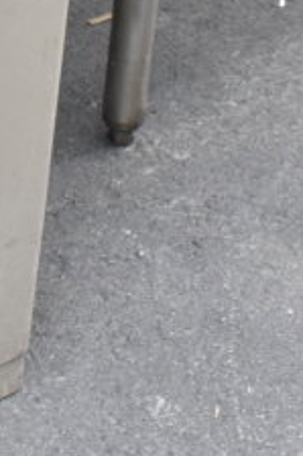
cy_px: -369
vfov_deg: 12.7
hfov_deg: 9.1
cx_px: -132
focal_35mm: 147
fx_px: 1859
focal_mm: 24
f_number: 5.6
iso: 200
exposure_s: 1/125
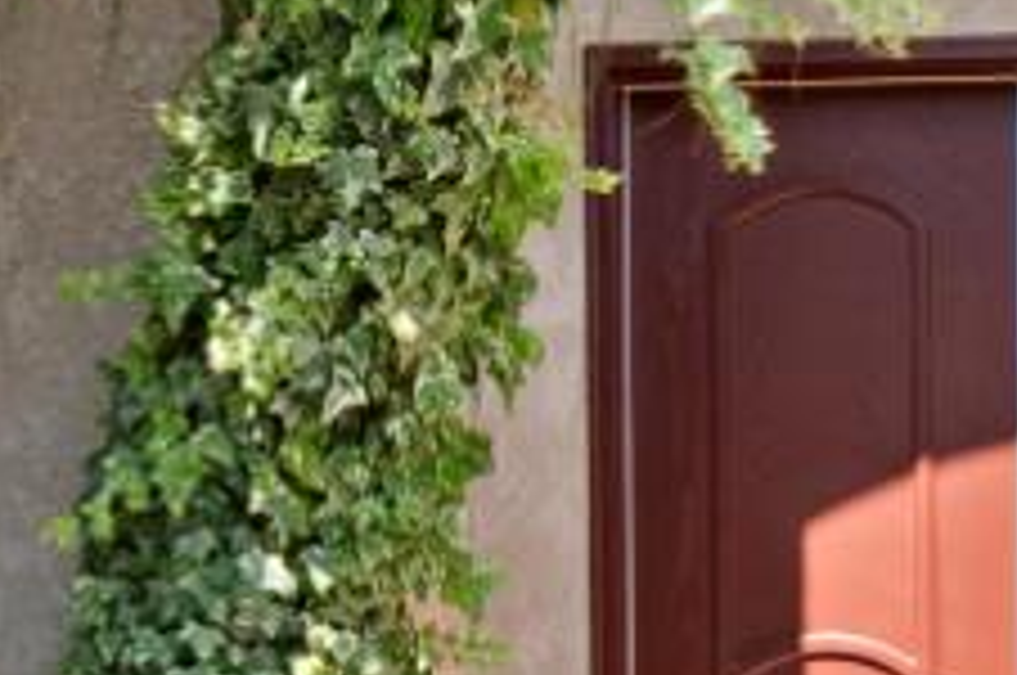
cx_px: 986
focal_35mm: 93
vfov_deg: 14.3
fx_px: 2623
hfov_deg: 21.3
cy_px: 747
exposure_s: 1/100
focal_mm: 14
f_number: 9
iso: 250
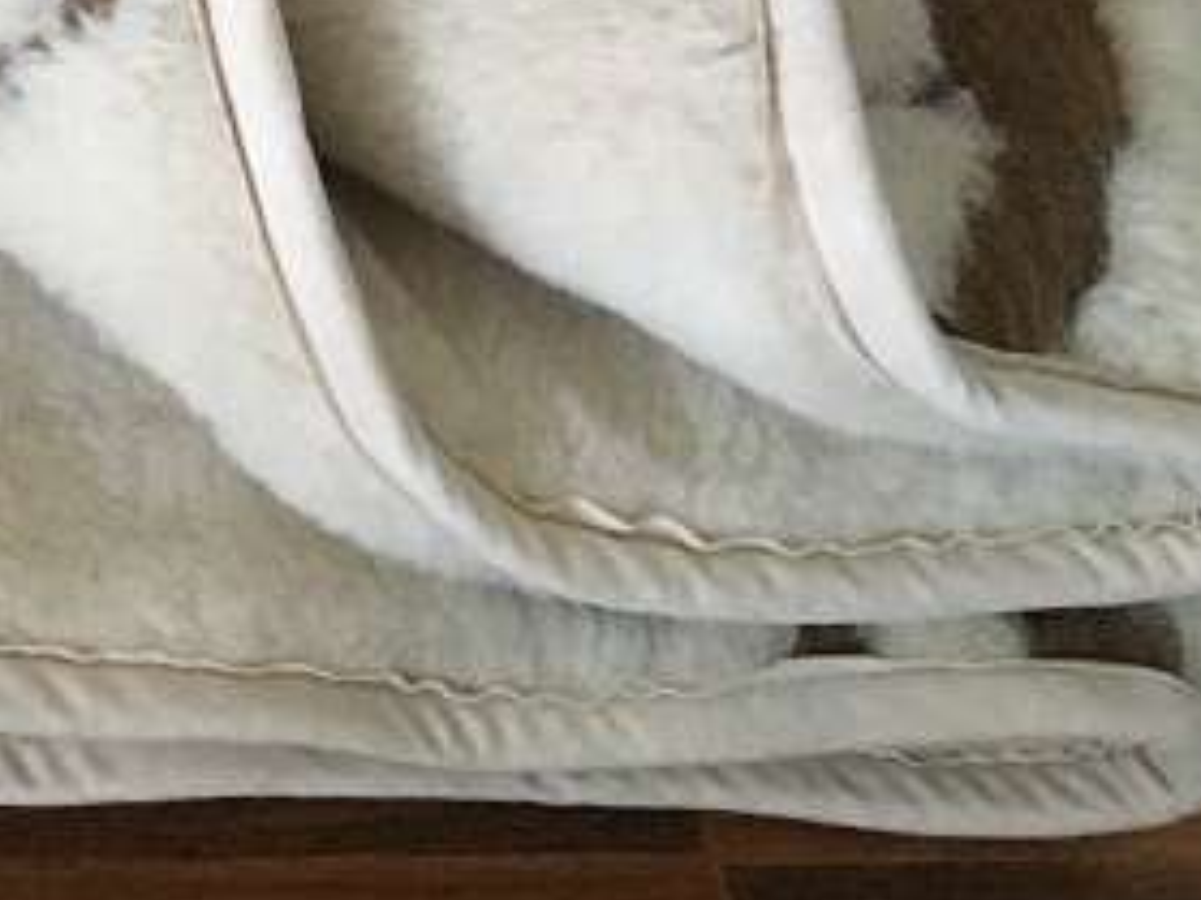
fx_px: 3607
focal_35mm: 104
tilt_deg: -46.6
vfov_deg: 13.1
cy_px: -616
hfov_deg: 16.6
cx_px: -779
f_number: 2.2
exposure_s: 1/33
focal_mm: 4.15
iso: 250
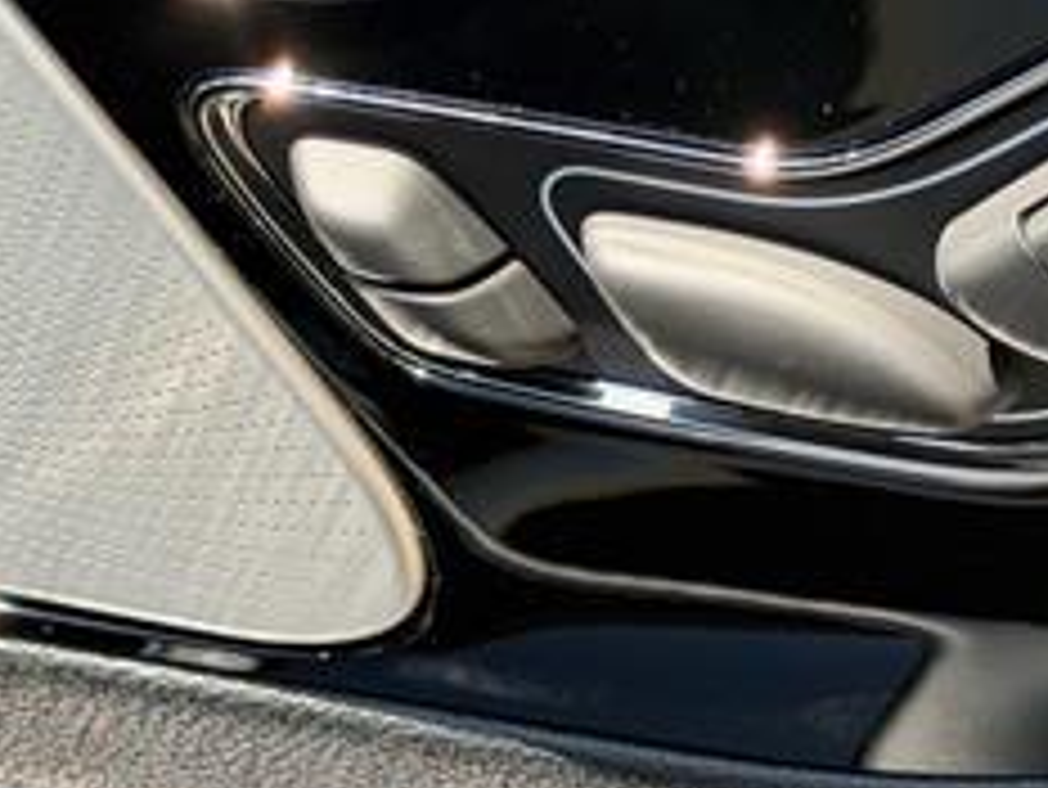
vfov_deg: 11.2
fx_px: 3998
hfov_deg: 14.9
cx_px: 742
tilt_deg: -36.8
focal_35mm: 132
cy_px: 212
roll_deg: +1.9
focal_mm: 6.76
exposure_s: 1/407
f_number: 1.78
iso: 80
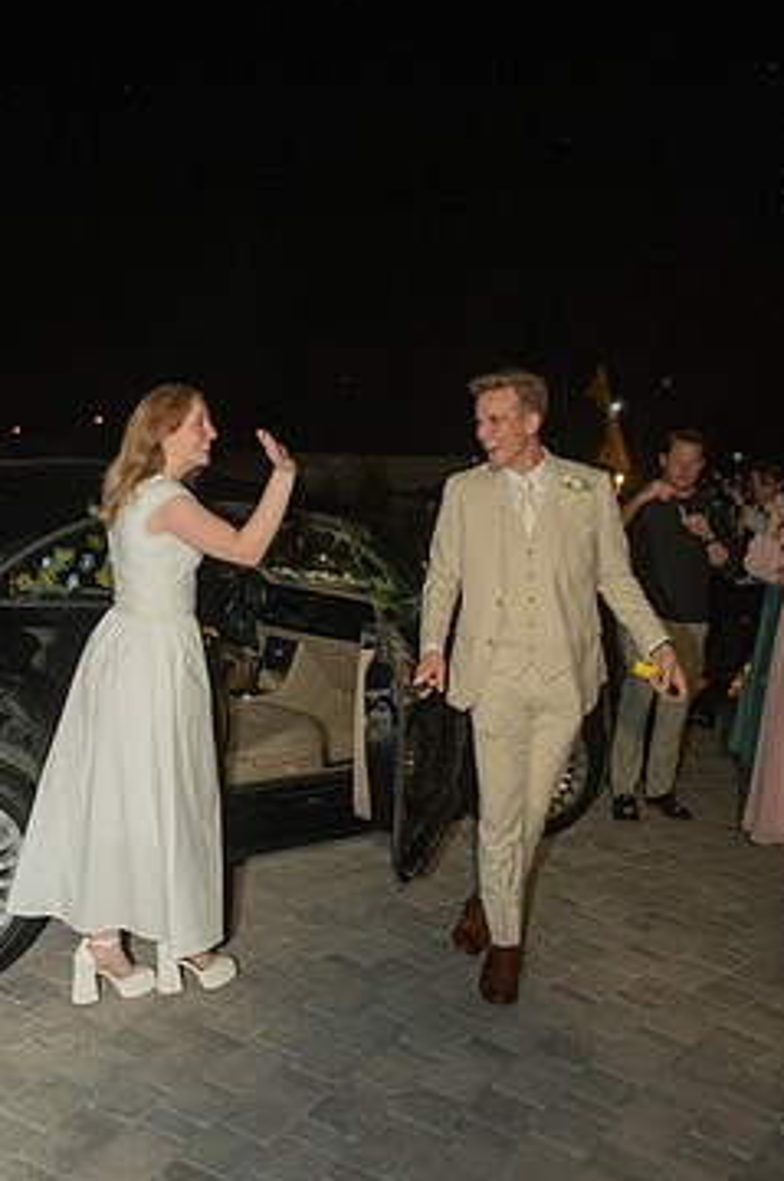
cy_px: 535
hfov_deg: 43.3
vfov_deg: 61.9
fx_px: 983
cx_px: 326
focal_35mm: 30
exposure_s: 1/200
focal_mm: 24
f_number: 2.8
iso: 2000
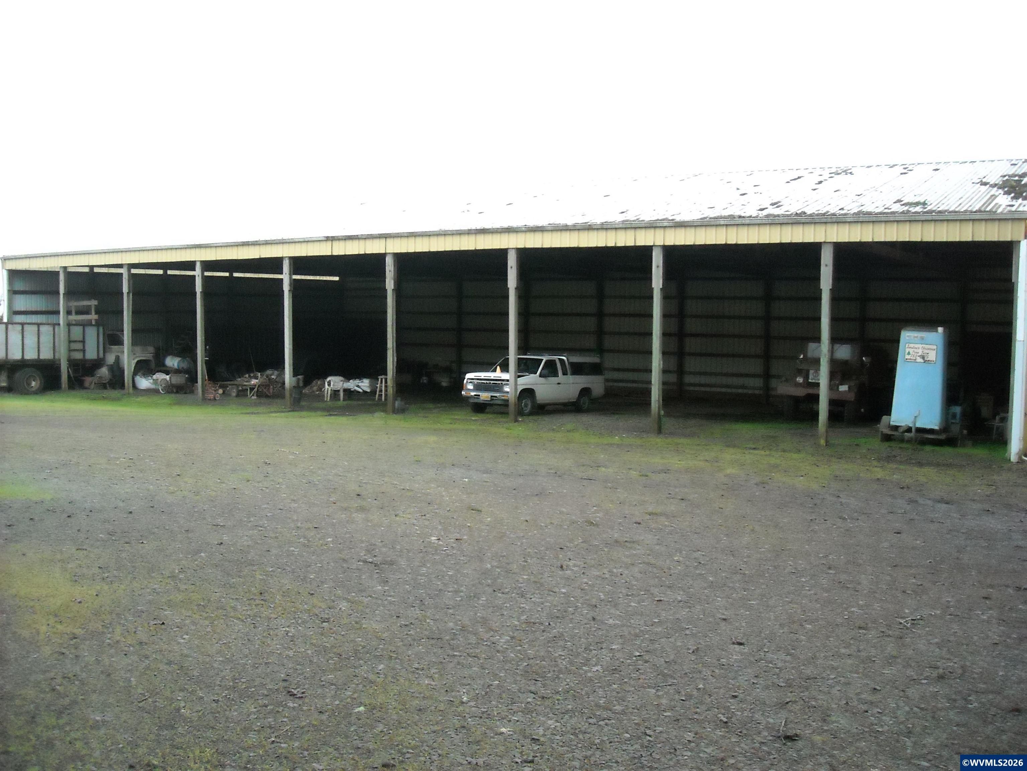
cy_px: 386
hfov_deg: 52.6
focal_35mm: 35
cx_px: 514
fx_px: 1038
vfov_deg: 40.7
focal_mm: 5.7
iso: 644
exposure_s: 1/250
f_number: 2.8
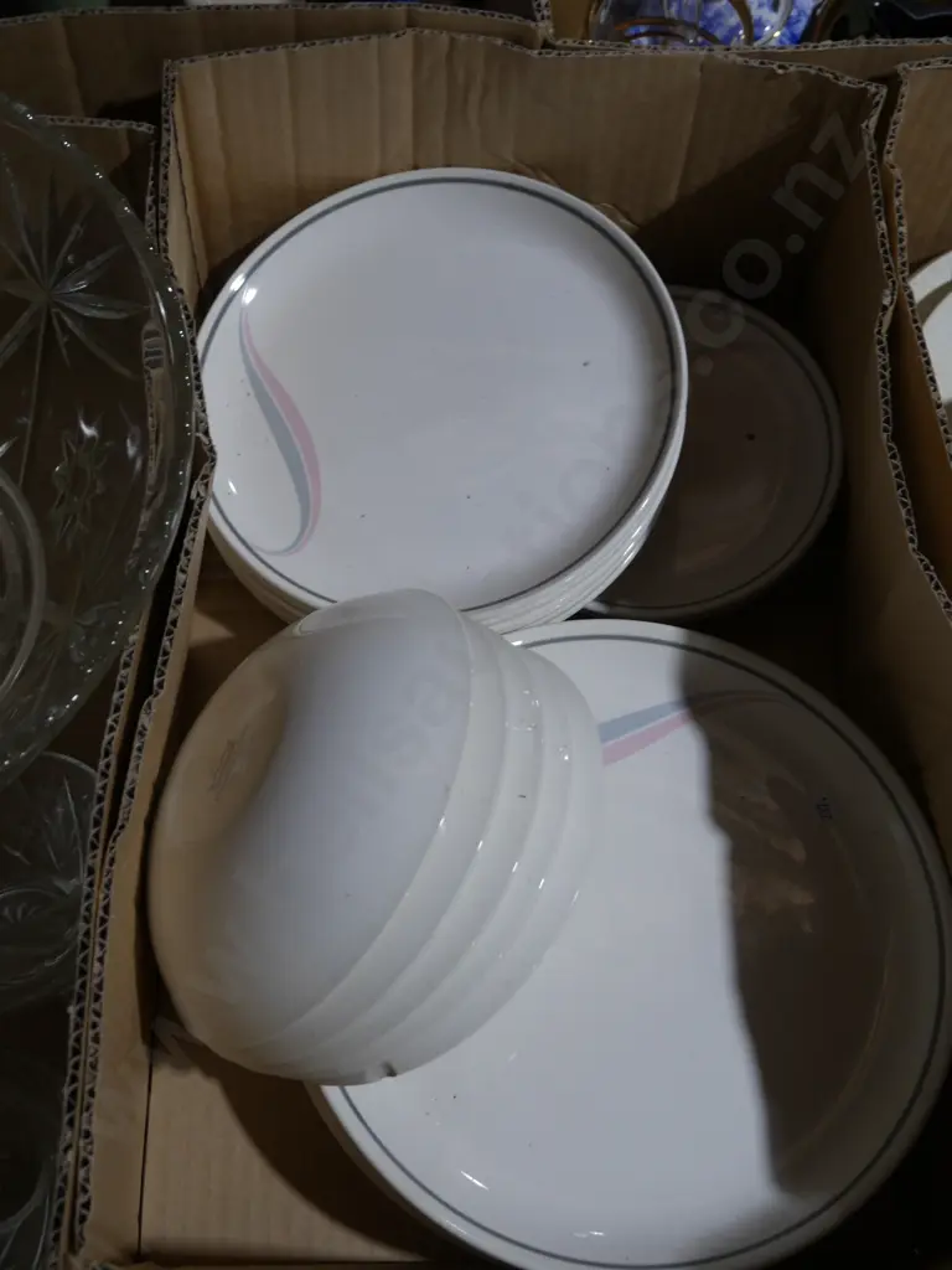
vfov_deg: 46.8
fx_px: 1467
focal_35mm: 40
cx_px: 476
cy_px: 635
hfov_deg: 36.0
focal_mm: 20
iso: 200
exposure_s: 1/100
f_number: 4.4
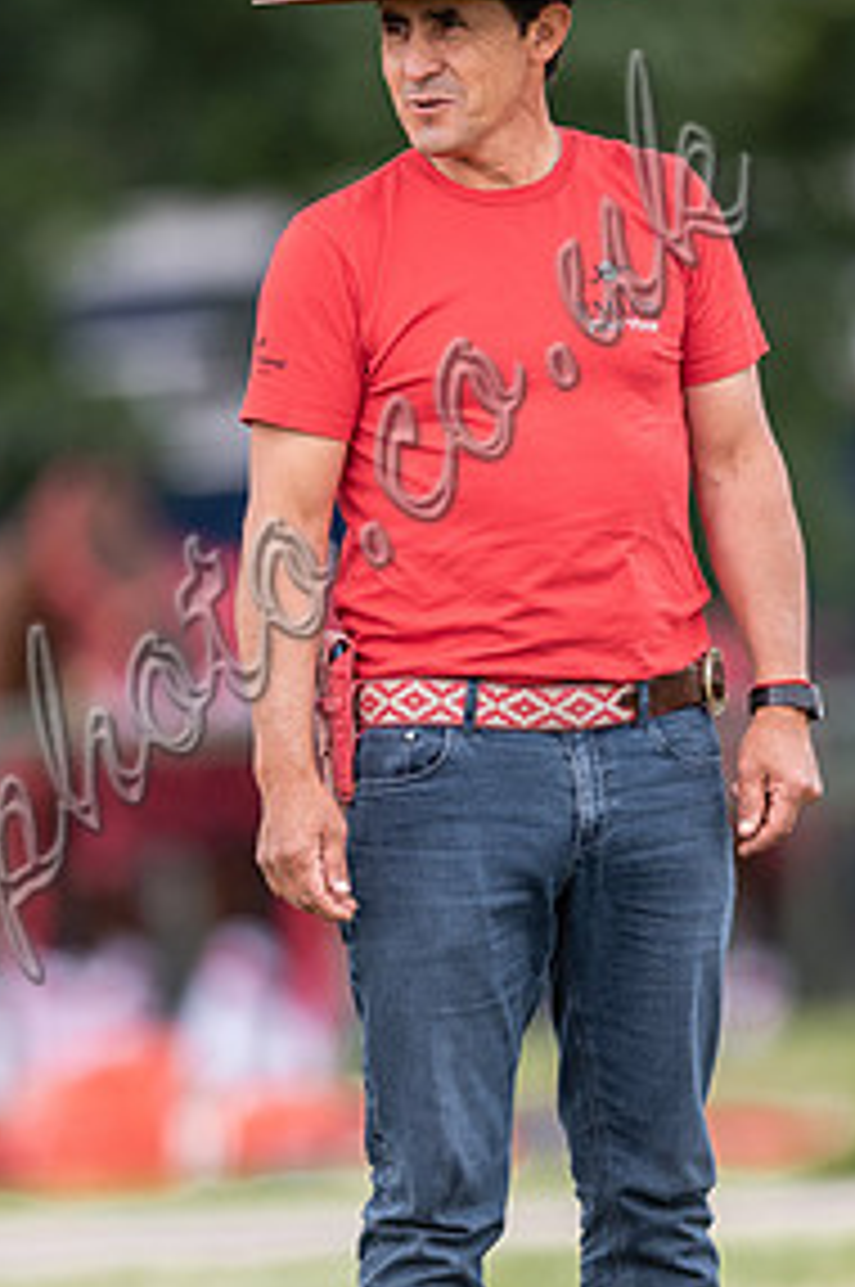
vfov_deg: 1.7
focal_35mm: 1181
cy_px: 738
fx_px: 42172
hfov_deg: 1.2
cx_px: 667
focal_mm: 500
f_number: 4
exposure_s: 1/1600
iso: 640
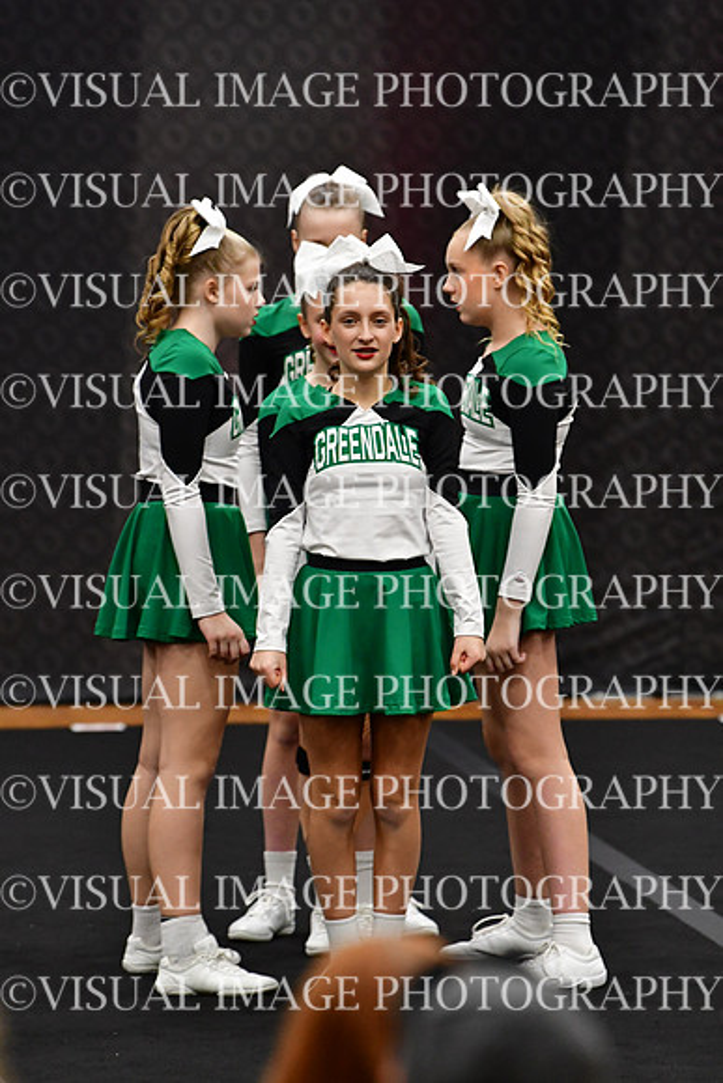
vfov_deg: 6.9
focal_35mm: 300
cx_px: 362
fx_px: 9031
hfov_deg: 4.6
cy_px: 542
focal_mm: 200
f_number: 3.5
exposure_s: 1/500
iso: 4000
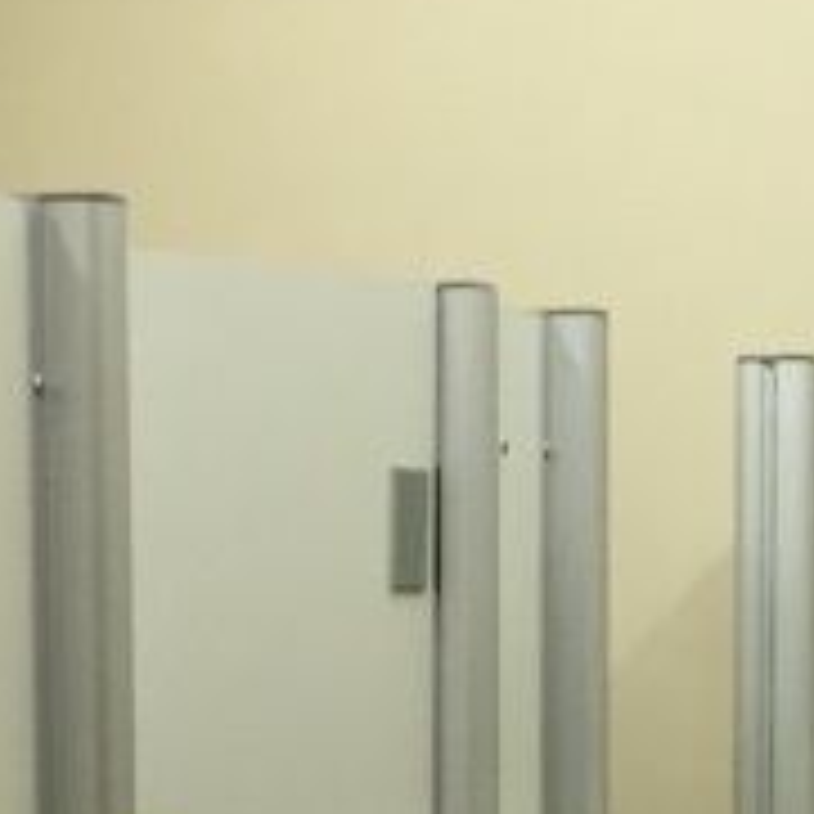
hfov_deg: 11.9
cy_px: 1084
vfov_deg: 11.7
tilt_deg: -6.9
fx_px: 3858
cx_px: 765
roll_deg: -0.5
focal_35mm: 145
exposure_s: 1/30
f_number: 2.2
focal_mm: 4.15
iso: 100
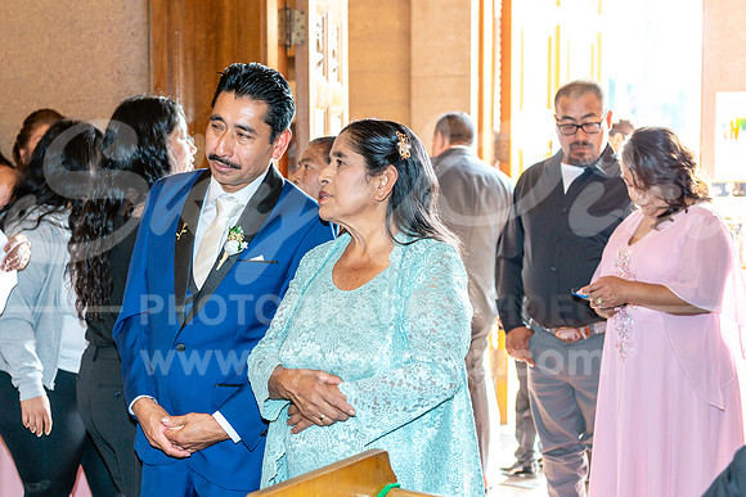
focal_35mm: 63
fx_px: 1299
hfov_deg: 32.0
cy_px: 248
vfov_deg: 21.7
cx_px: 383
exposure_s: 1/125
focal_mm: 58
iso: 800
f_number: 4
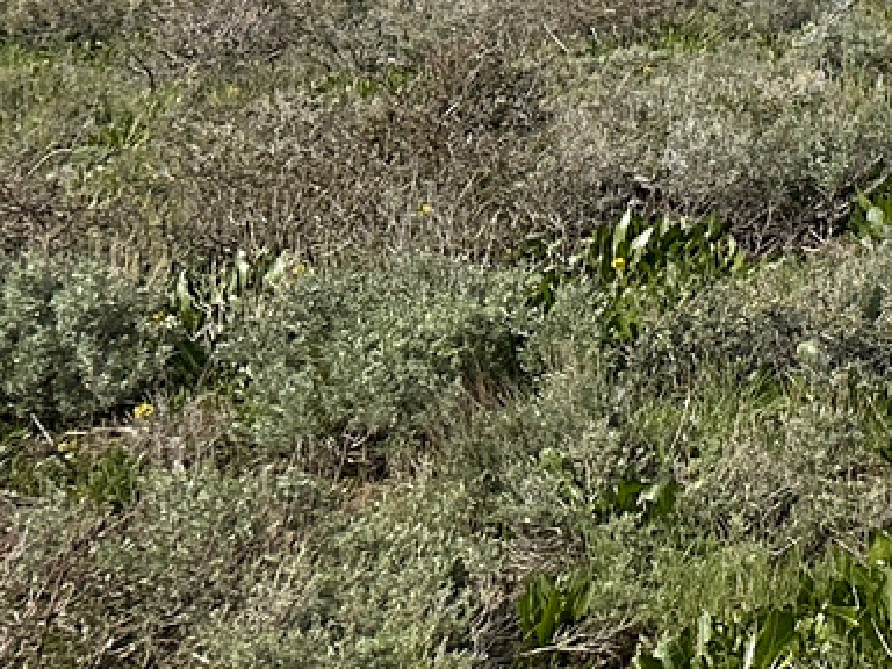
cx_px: 2037
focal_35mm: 128
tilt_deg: -2.5
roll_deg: -0.5
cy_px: -715
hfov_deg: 12.6
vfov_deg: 10.5
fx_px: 3298
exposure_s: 1/7576
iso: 80
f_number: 1.78
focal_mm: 6.86
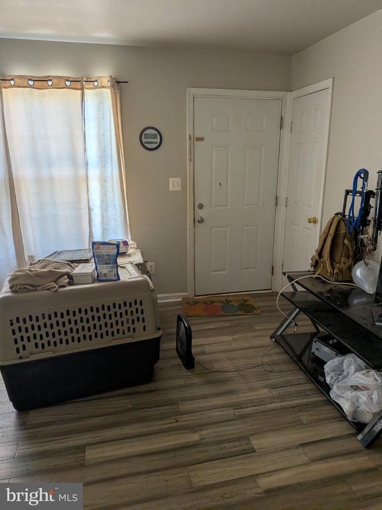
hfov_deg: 56.8
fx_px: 353
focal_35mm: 24
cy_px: 255
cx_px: 191
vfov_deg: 71.6
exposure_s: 1/317
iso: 23
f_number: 1.7
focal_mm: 4.53
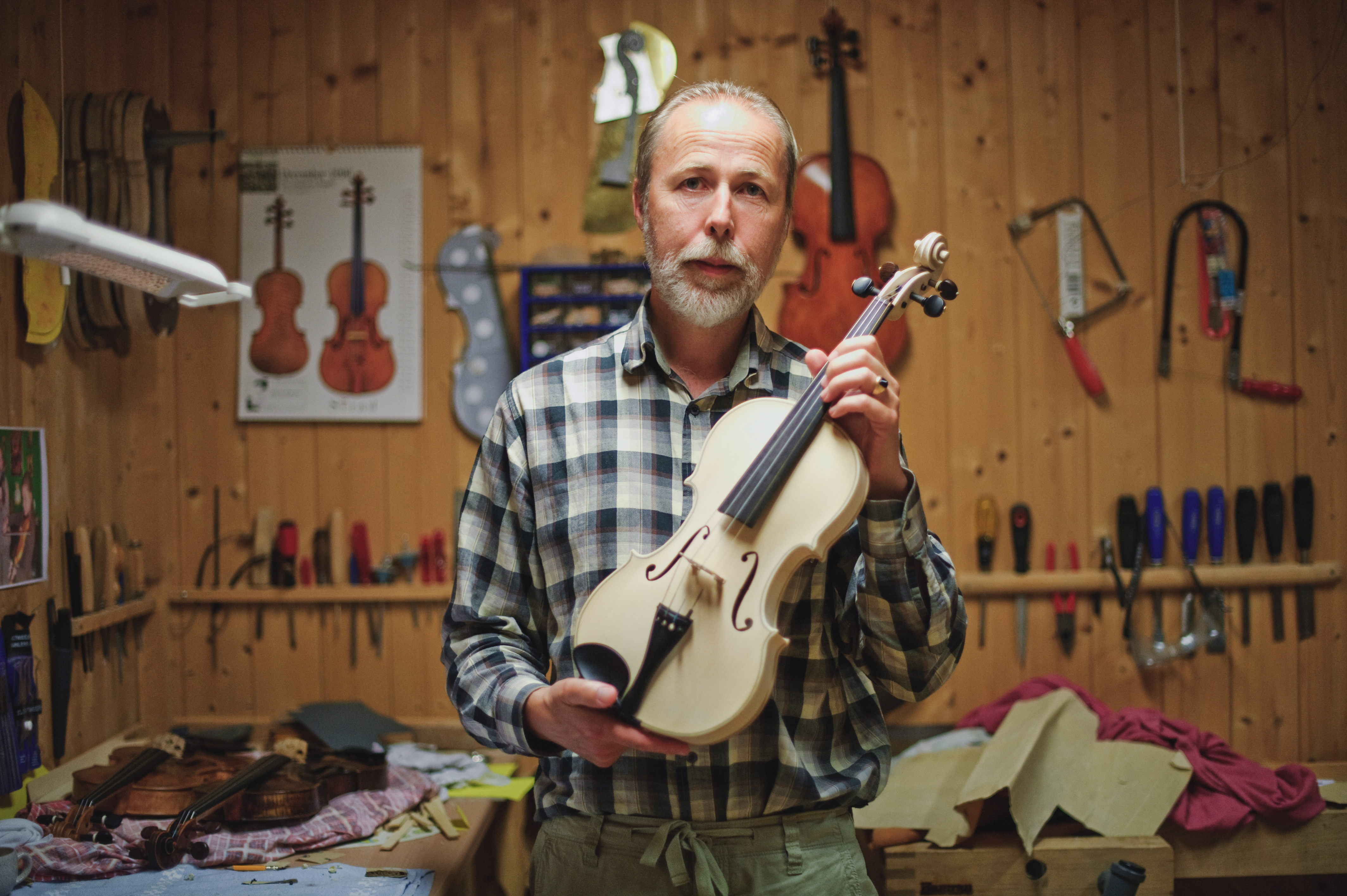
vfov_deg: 27.0
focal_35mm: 50
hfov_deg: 39.6
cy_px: 448
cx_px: 674
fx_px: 1870
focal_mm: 50
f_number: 1.6
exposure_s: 1/800
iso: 2500
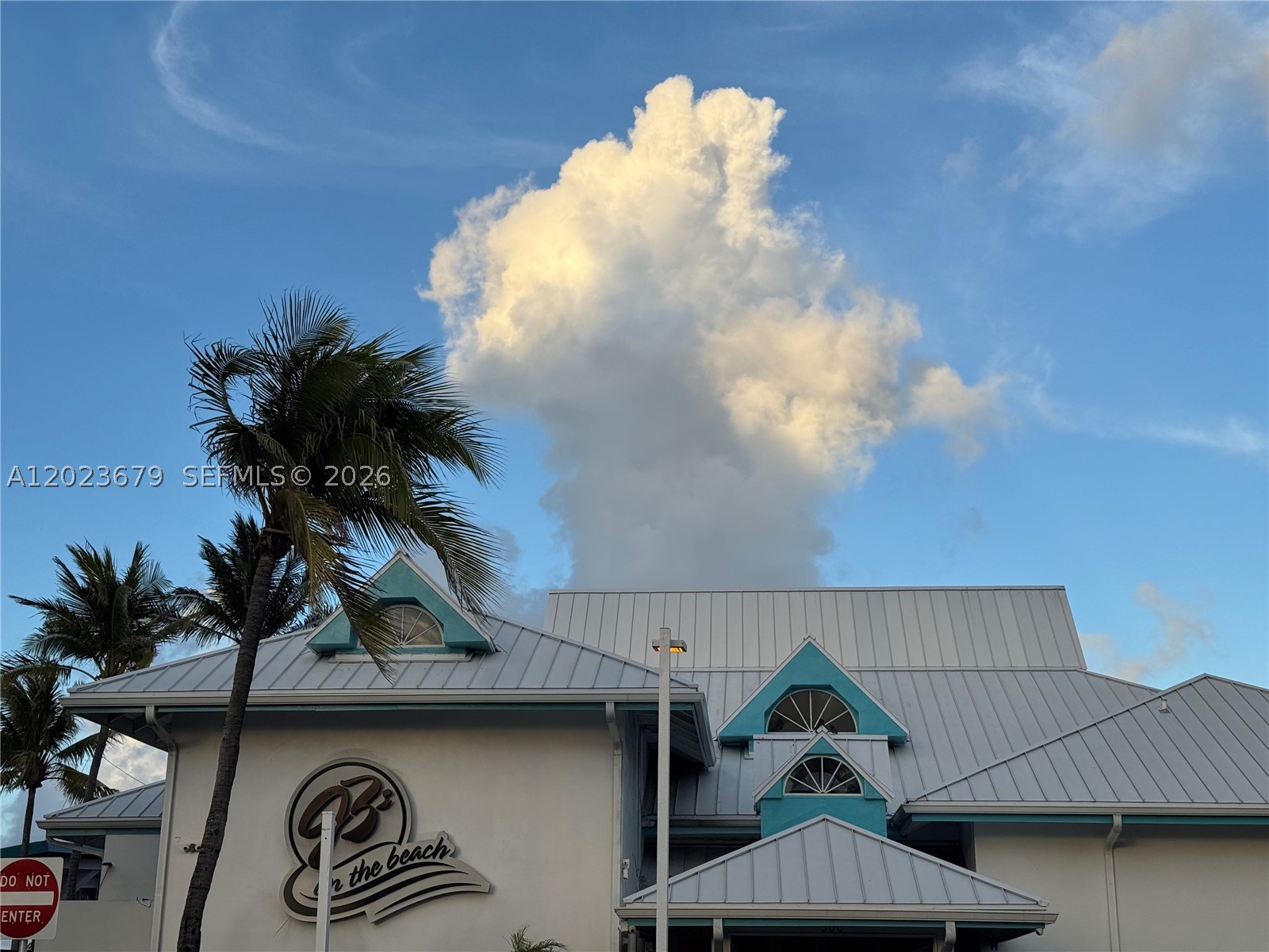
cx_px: 634
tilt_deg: +16.8
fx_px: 1760
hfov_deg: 39.7
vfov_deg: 30.3
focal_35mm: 48
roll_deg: -0.3
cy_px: 476
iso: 64
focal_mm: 6.76
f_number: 1.78
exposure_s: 1/2252
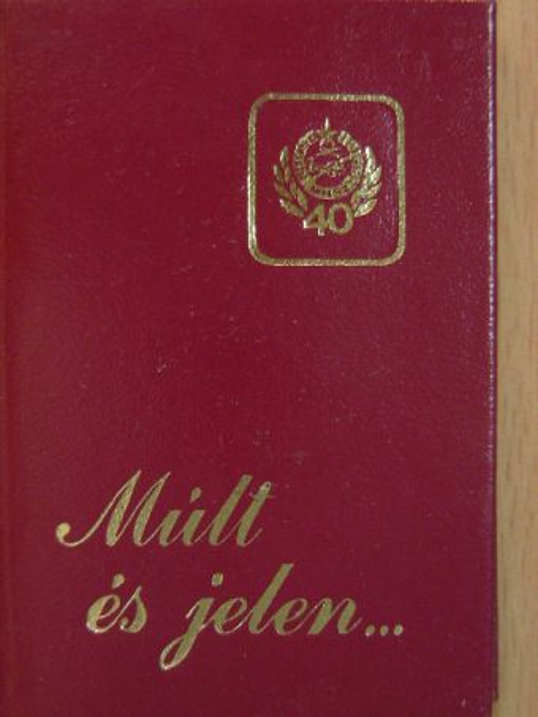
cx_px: 269
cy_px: 358
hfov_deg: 18.7
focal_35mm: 79
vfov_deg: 24.7
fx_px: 1636
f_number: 3.5
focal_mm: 13.2
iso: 200
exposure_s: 1/28.8
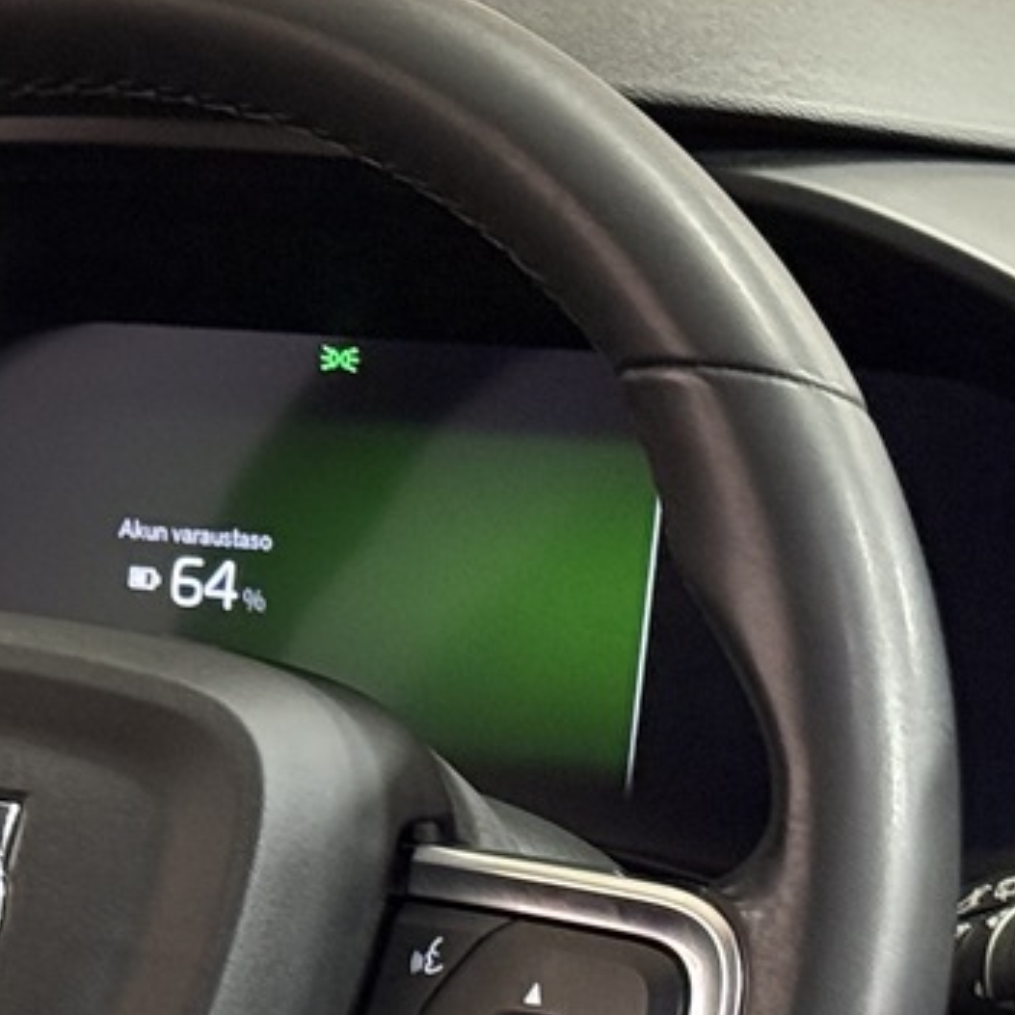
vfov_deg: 10.0
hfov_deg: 9.7
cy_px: 873
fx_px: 5772
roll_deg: +4.0
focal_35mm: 174
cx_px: -659
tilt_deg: -16.2
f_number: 1.78
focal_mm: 6.76
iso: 500
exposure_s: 1/36
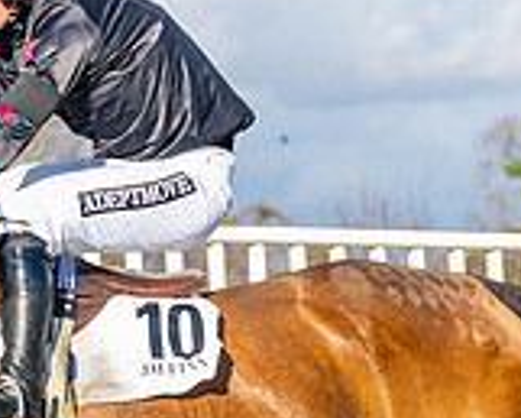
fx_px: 6033
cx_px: 360
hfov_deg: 4.9
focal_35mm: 391
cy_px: 473
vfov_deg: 4.0
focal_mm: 70
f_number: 4
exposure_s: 1/2500
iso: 200
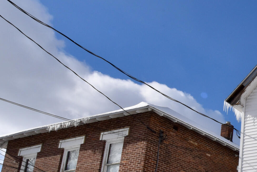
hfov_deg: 27.6
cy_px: 187
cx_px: 386
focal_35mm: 49
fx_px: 350
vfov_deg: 25.6
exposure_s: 1/1000
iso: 800
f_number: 16
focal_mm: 16
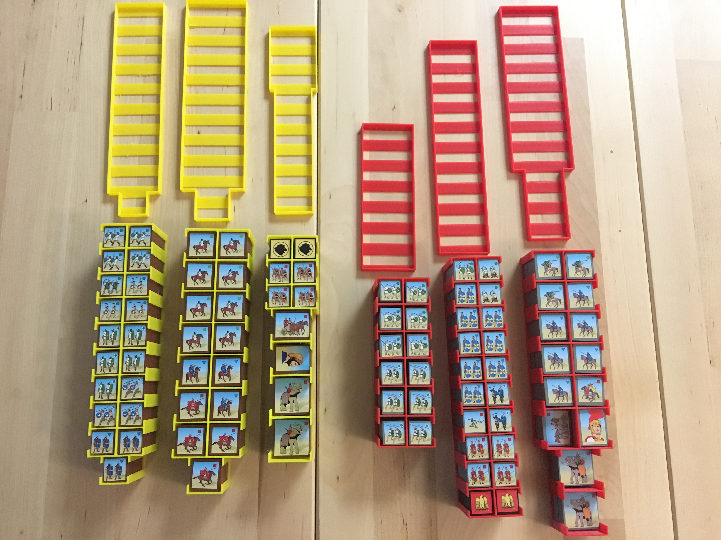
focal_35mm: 29
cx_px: 360
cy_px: 270
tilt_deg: -79.1
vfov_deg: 48.2
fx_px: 604
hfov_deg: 61.7
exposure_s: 1/15
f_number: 2.2
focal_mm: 4.15
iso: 250
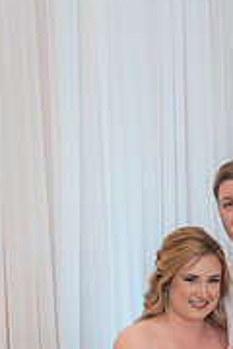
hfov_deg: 10.9
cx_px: 231
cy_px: 361
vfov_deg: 16.0
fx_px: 1213
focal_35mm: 125
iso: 800
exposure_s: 1/250
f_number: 2.8
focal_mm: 50
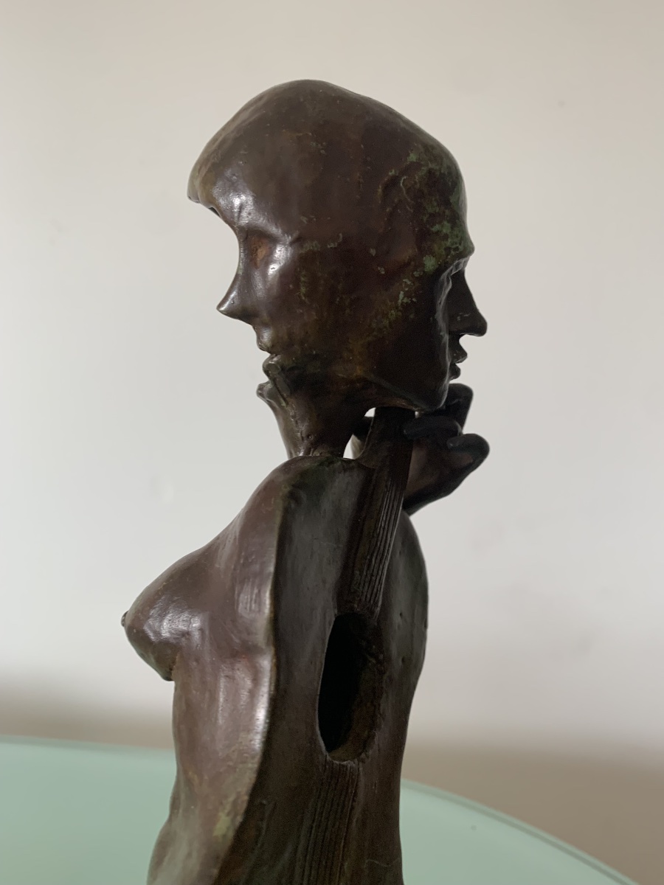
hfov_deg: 53.1
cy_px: 442
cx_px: 332
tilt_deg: -6.7
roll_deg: +1.9
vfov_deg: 67.3
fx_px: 665
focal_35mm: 26
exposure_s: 1/79
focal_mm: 4.25
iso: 100
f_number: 1.8
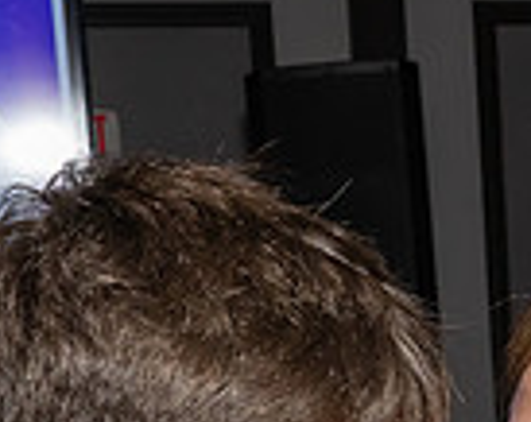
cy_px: 850
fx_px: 2023
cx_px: 565
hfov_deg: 14.6
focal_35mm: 129
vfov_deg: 10.9
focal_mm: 18
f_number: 7.1
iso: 1000
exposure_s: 1/250
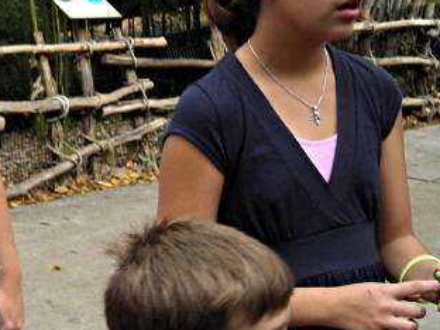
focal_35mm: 78
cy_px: 140
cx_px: 106
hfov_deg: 24.7
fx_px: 991
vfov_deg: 18.9
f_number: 3.2
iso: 50
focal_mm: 6.3
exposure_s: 1/44.2
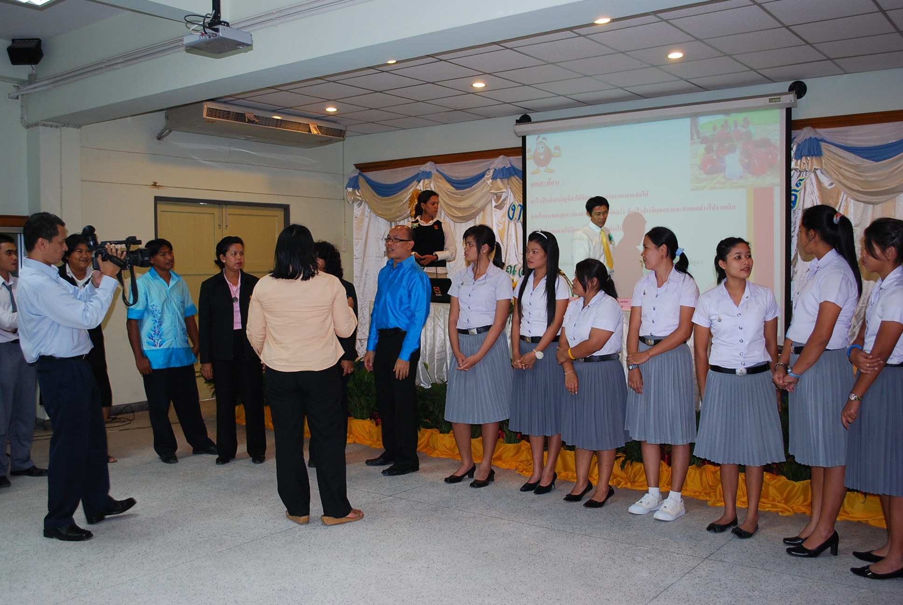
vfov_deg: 40.1
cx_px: 452
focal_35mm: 33
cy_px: 302
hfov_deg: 57.2
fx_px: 829
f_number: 4
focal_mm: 22
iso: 400
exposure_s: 1/30
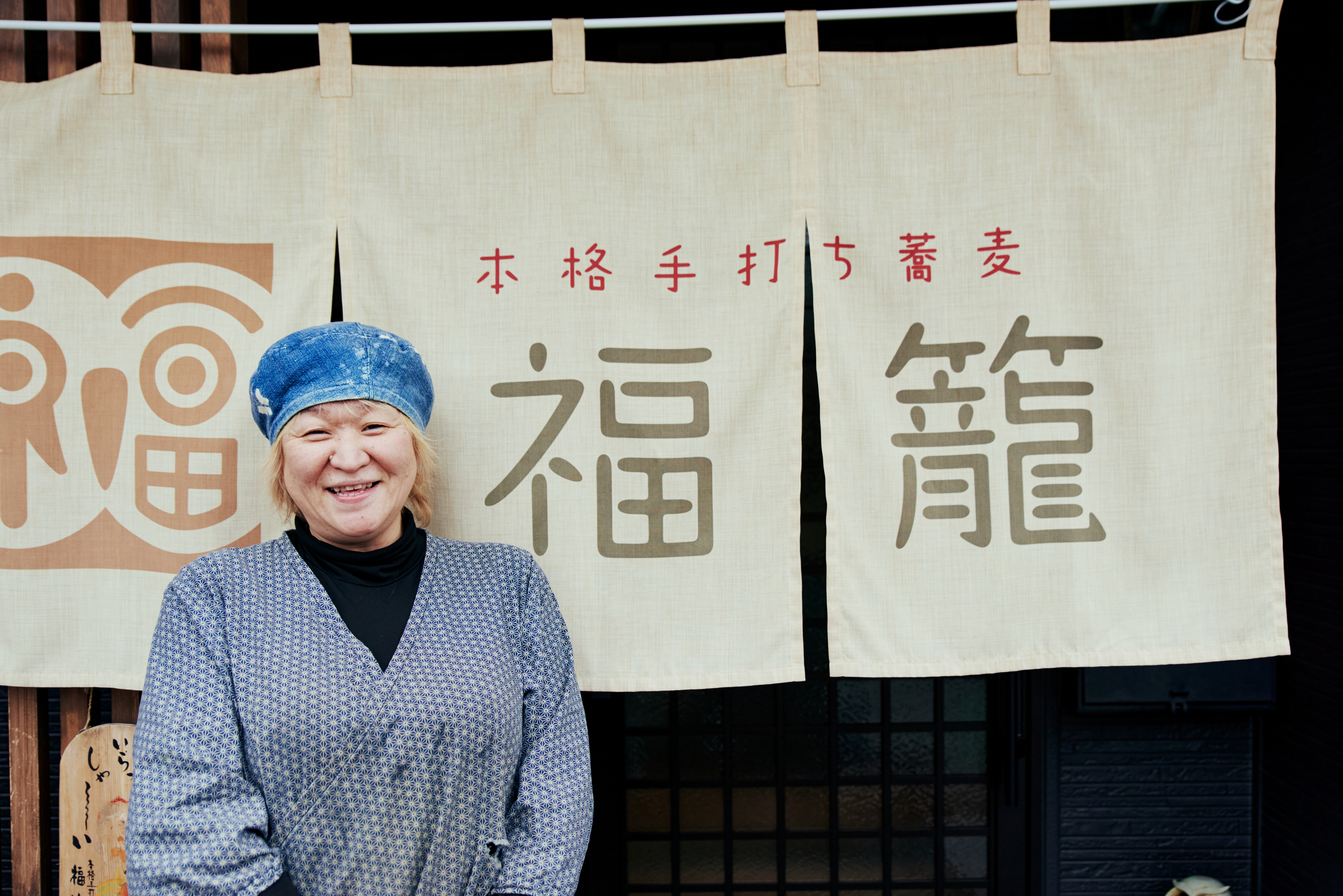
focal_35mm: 39
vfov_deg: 34.2
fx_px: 1455
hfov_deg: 49.5
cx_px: 688
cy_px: 493
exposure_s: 1/1600
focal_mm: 32
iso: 320
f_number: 2.8
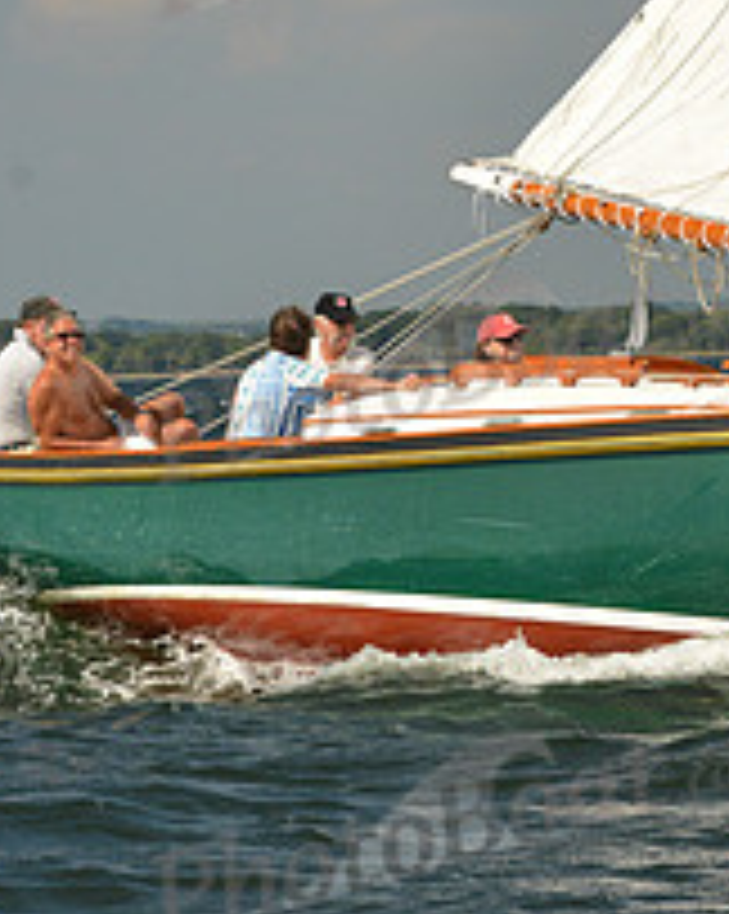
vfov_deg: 8.8
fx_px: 5942
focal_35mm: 220
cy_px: 70
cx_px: 1022
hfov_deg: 6.9
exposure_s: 1/1250
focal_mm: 82
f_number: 8
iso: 1000
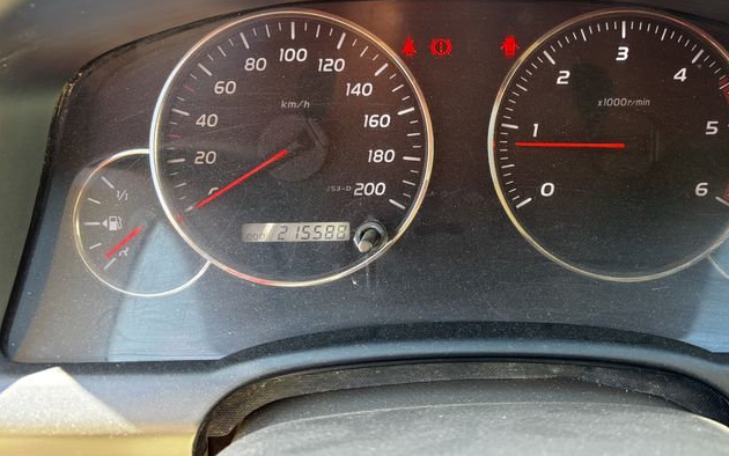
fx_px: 695
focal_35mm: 35
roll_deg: -1.1
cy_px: 156
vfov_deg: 36.0
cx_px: 461
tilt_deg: -32.1
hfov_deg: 54.6
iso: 125
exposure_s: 1/104
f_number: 1.6
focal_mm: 5.96
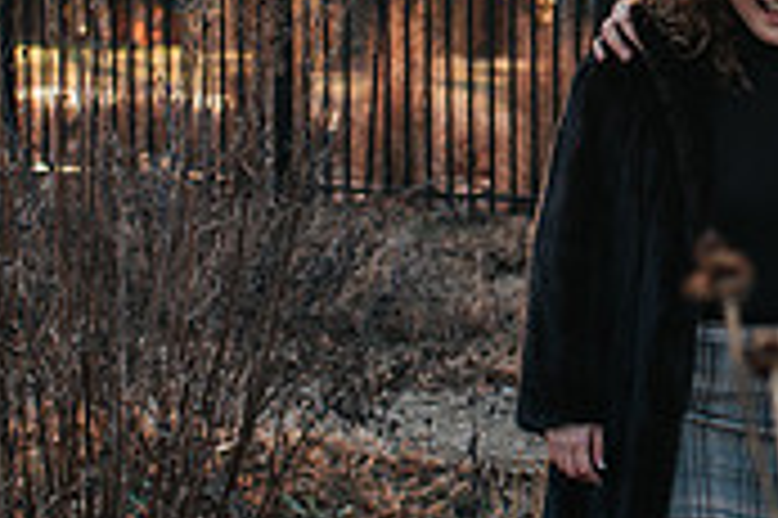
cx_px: 784
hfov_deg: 15.6
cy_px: -30
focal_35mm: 129
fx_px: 2785
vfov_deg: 10.5
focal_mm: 35
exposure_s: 1/500
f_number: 2.8
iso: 180
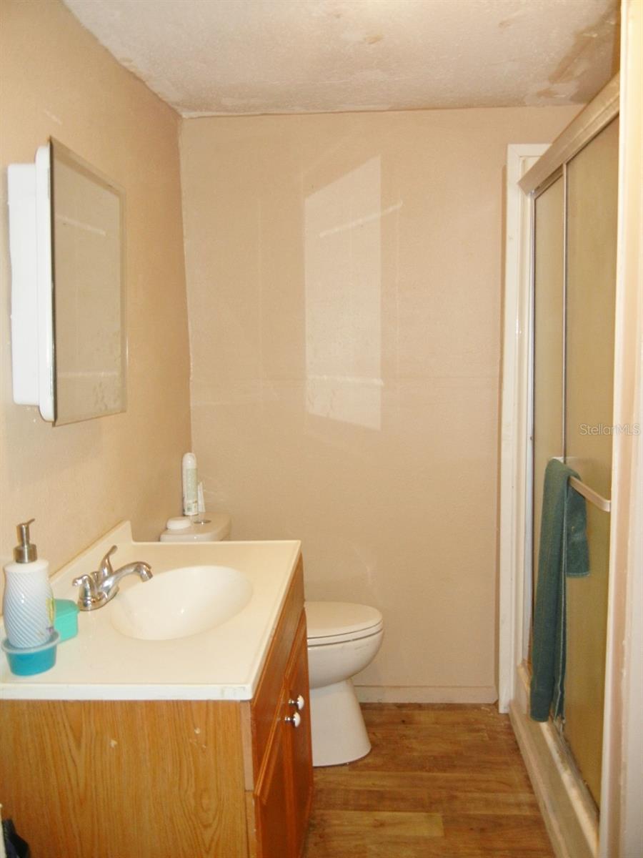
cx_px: 322
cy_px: 429
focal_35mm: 30
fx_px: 743
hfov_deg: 46.8
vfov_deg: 60.0
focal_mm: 5.4
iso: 200
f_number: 3.5
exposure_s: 1/30
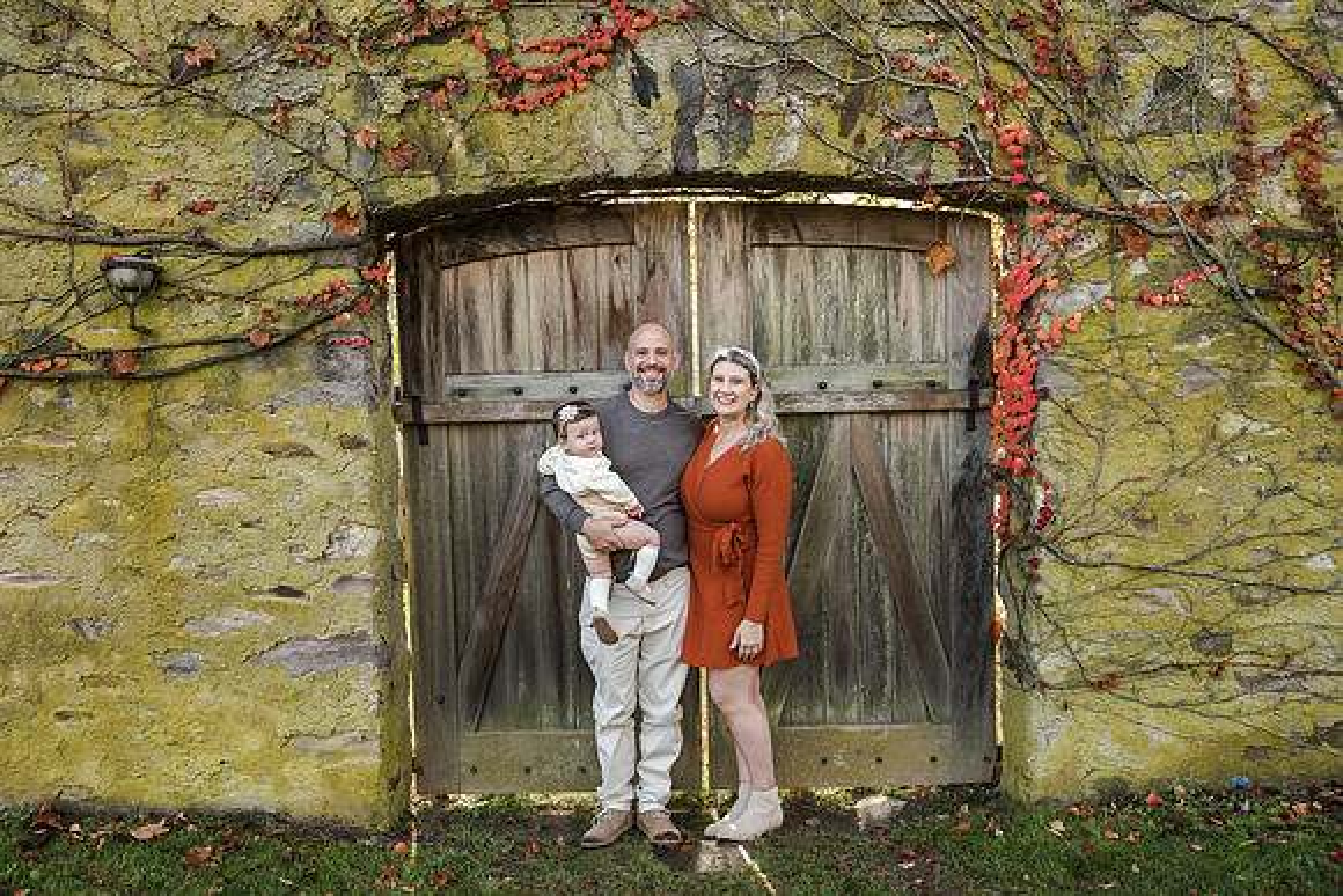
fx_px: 1313
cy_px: 447
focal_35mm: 35
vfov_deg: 37.7
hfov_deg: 54.2
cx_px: 653
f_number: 4
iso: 400
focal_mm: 34
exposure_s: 1/200
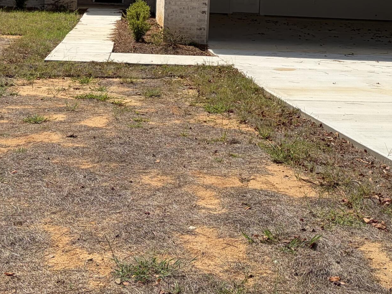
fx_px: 714
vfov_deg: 22.1
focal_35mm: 63
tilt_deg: -1.2
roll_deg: -2.6
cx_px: 169
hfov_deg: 30.7
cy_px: -21
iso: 50
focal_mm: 5.96
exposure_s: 1/4329
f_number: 1.6
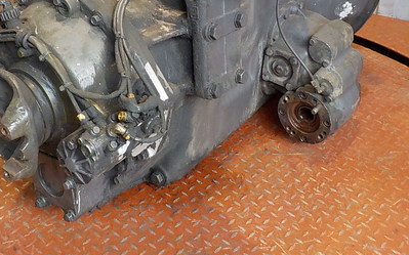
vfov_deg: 24.6
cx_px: 179
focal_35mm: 51
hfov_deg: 39.5
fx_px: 568
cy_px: 25
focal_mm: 4.1
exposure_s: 1/30
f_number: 3.3
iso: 280
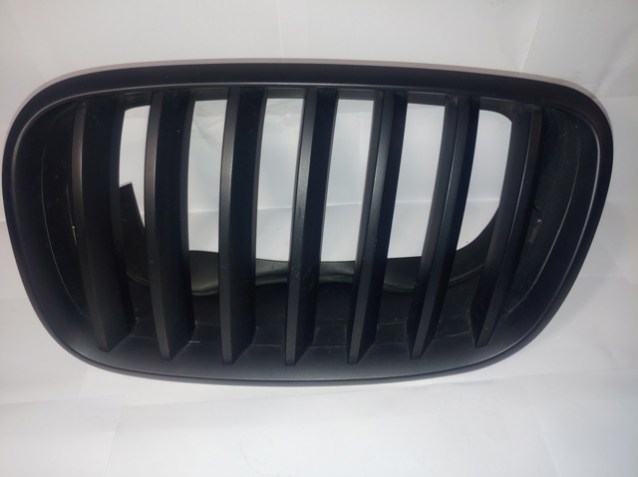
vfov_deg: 54.8
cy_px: 238
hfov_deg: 69.4
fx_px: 460
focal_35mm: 25
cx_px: 319
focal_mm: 4.23
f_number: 1.5
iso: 50
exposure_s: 1/120
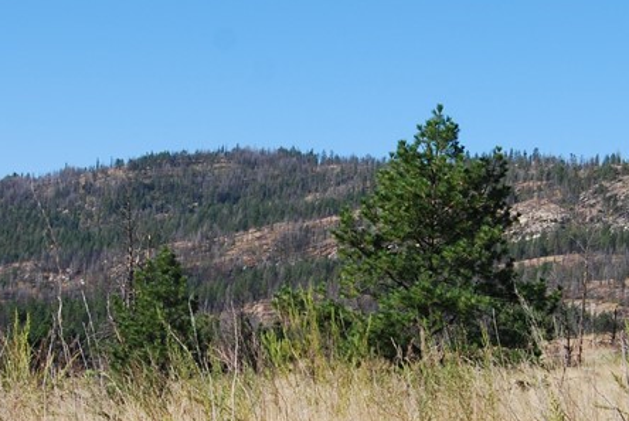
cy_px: 291
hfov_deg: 17.5
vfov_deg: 11.7
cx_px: 353
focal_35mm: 117
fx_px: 2046
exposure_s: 1/250
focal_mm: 32
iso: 100
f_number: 8
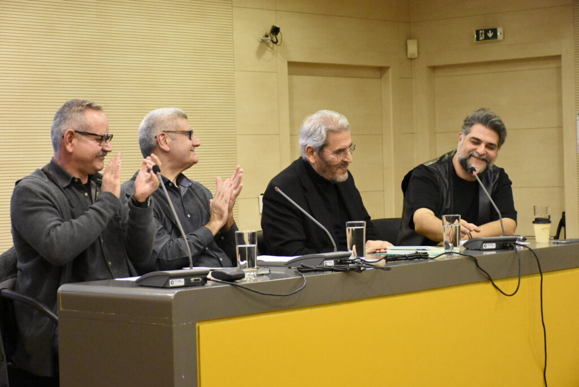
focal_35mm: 84
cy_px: 194
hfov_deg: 24.2
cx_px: 290
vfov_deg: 16.3
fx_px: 1352
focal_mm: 56
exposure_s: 1/250
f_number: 4.8
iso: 9000
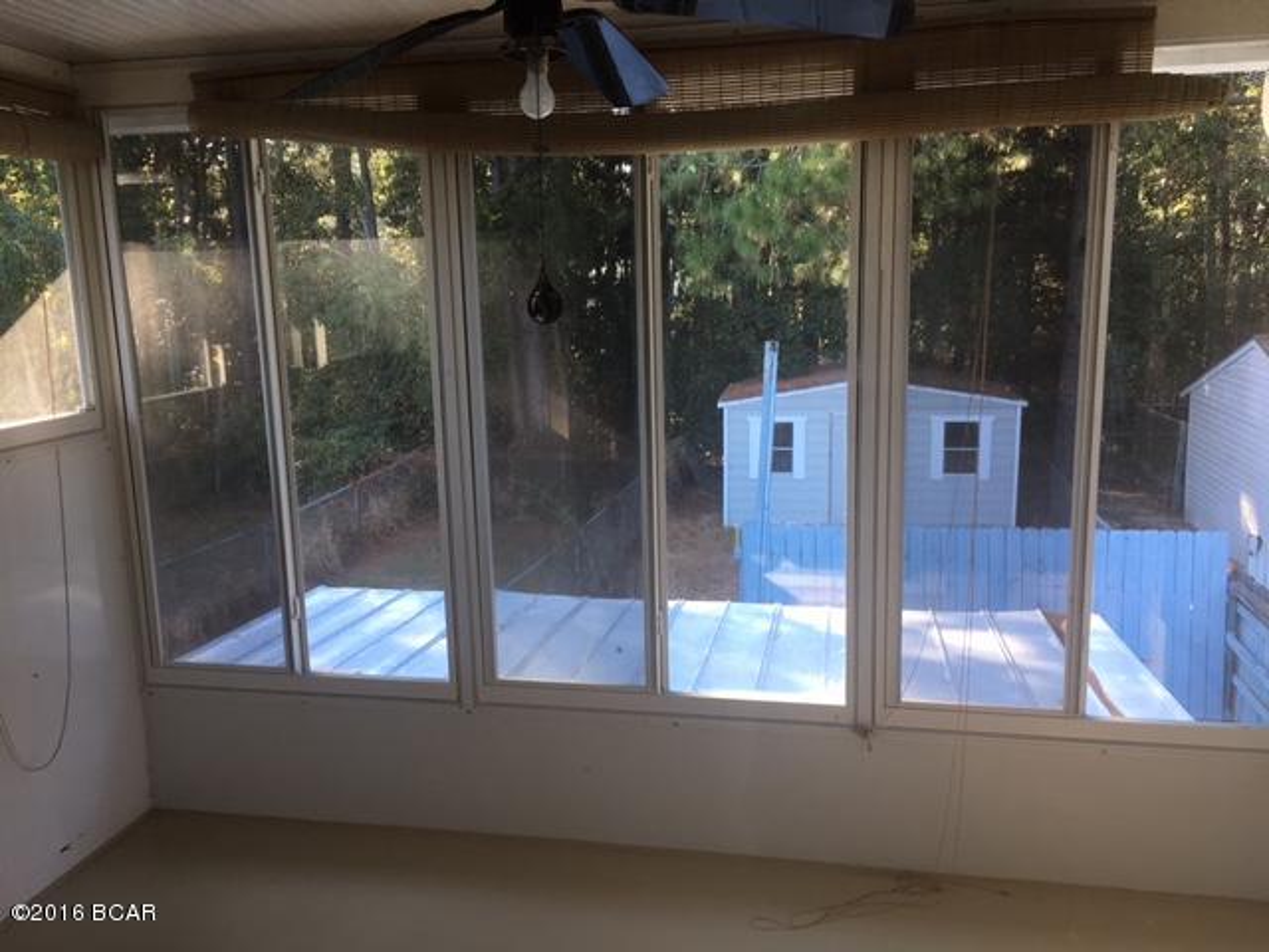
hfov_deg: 61.7
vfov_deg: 48.2
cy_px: 476
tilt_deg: -9.5
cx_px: 634
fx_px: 1063
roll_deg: +1.2
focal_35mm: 29
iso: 32
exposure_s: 1/60
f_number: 2.2
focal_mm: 4.15
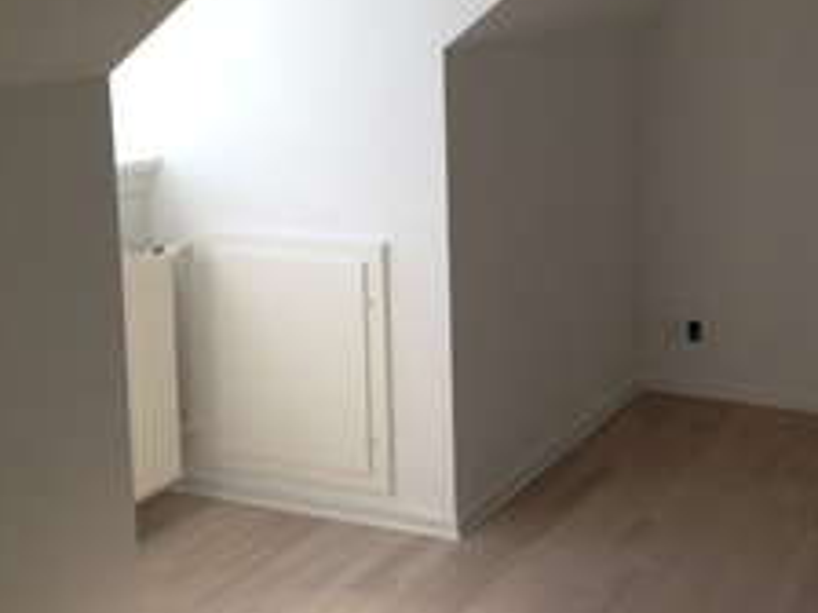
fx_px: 1300
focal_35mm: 55
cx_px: 641
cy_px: 161
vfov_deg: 26.3
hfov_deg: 34.0
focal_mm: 4.13
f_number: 2.4
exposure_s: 1/382
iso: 64
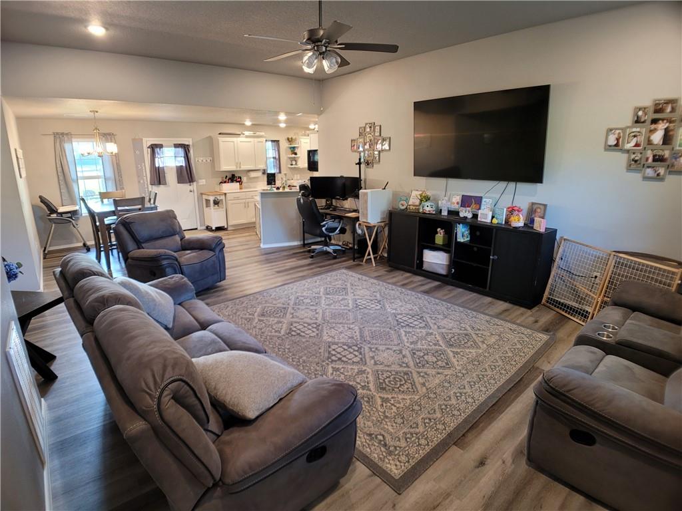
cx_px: 341
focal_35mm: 26
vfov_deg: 53.1
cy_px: 256
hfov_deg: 67.3
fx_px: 512
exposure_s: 1/40
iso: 200
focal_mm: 5.4
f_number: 1.8
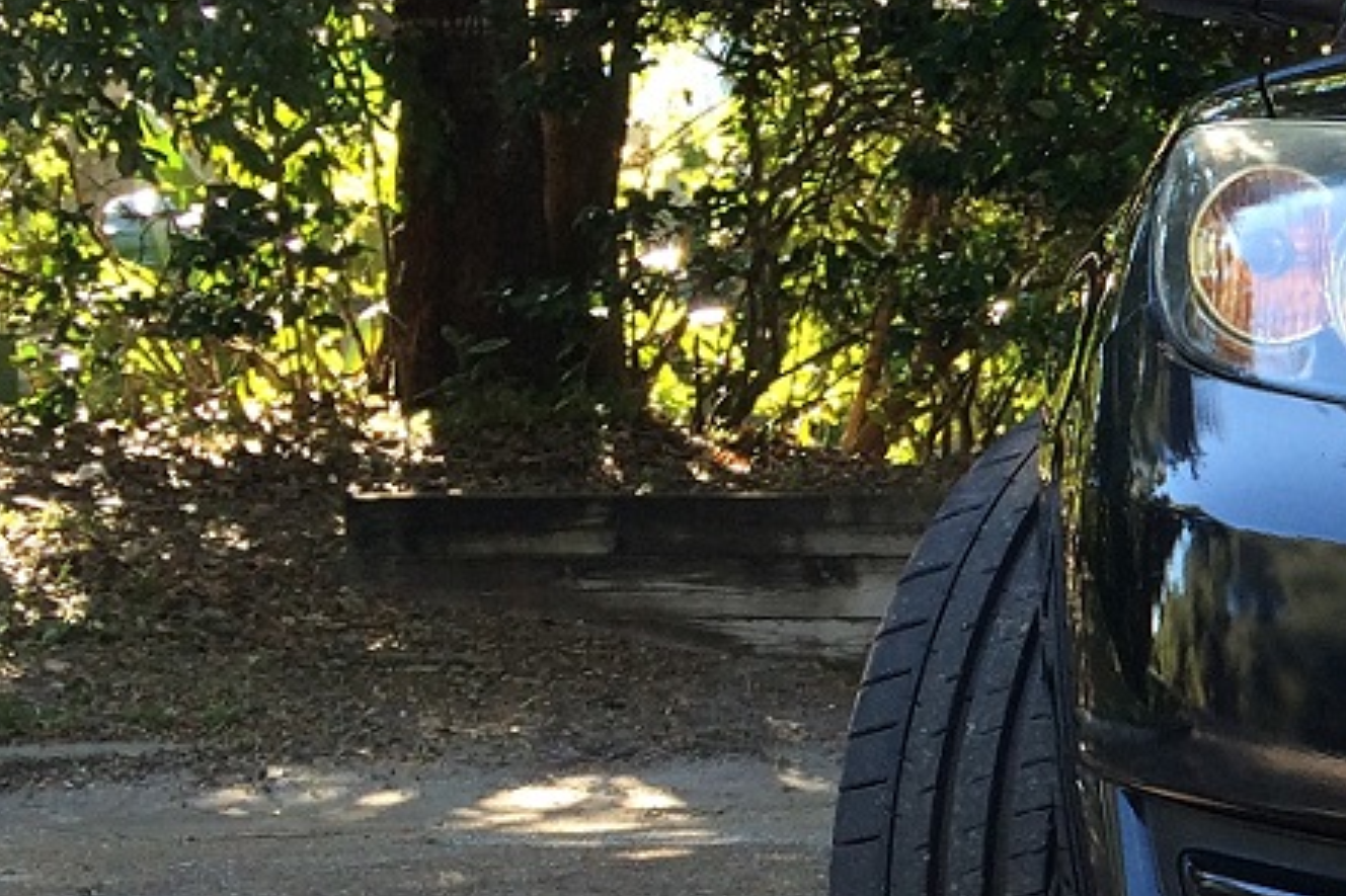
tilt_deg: -4.8
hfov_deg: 17.7
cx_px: 2159
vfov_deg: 13.6
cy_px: 702
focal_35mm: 100
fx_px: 3737
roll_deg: +1.6
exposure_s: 1/120
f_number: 2.2
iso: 50
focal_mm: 4.15
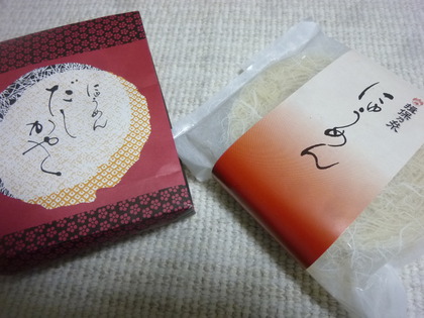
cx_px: 212
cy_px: 159
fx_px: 306
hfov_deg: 69.4
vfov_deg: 54.9
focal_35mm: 25
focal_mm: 4.5
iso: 320
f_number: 3.3
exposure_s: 1/30
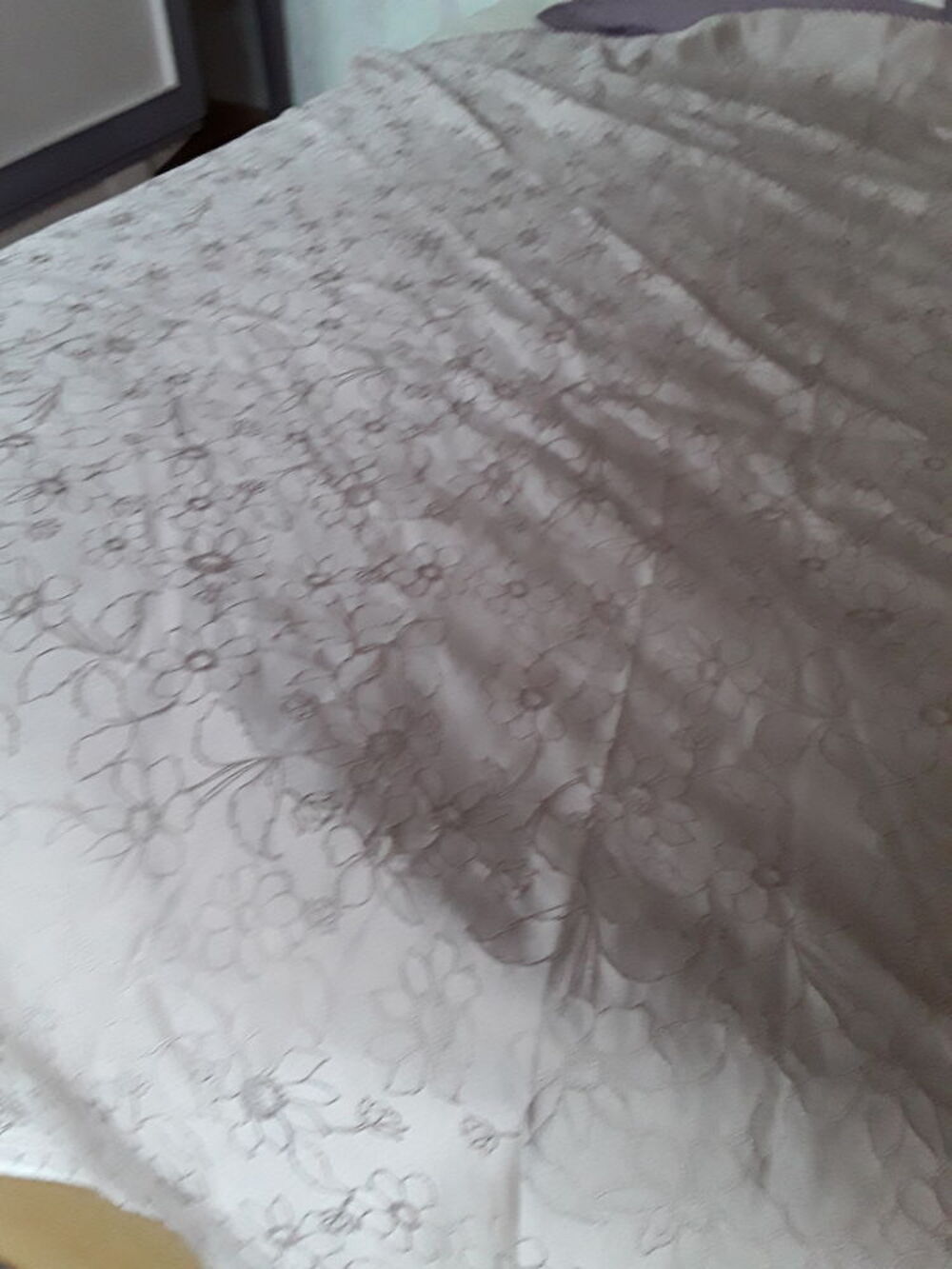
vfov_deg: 65.3
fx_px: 990
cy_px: 634
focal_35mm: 27
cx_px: 476
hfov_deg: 51.4
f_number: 1.9
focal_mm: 2.91
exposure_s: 1/17
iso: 250
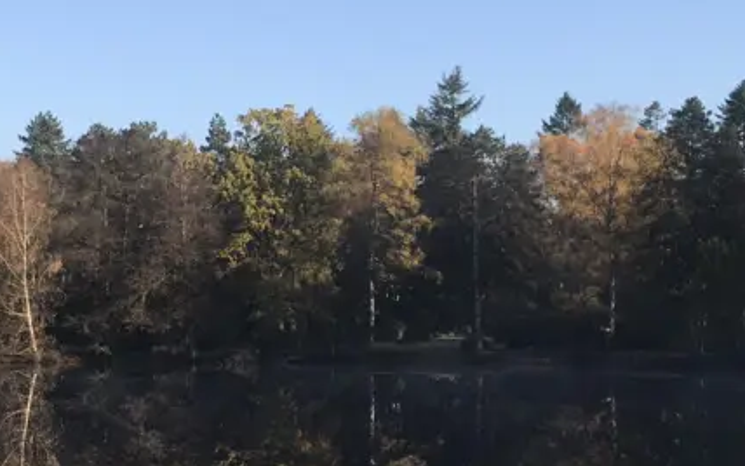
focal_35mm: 71
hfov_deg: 28.9
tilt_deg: +1.8
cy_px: 278
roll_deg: -0.6
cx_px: 317
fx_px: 1442
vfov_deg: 18.4
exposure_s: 1/967
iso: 20
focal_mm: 3.99
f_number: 1.8
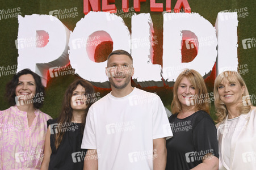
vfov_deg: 24.6
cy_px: 85
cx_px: 128
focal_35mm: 55
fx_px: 391
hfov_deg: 36.3
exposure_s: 1/250
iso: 800
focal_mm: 55
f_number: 4
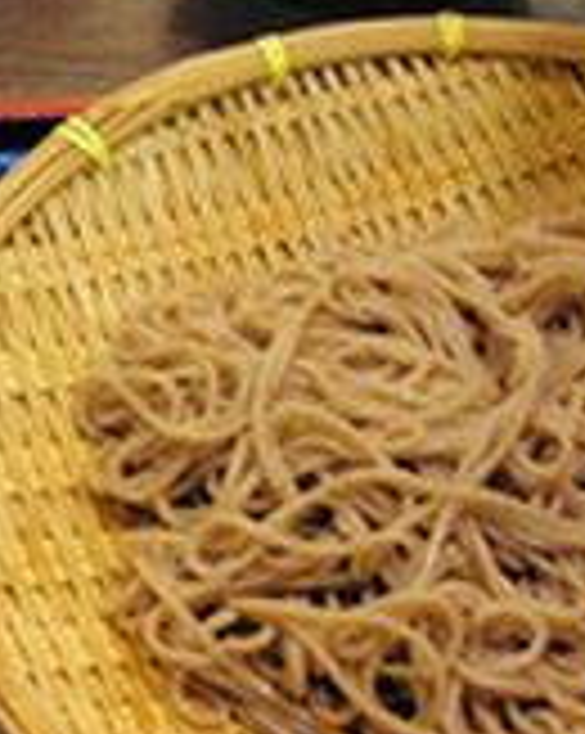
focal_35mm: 91
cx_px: 32
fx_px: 1973
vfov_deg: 20.8
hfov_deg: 16.6
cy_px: 572
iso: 71
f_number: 3.2
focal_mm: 6.3
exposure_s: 1/4
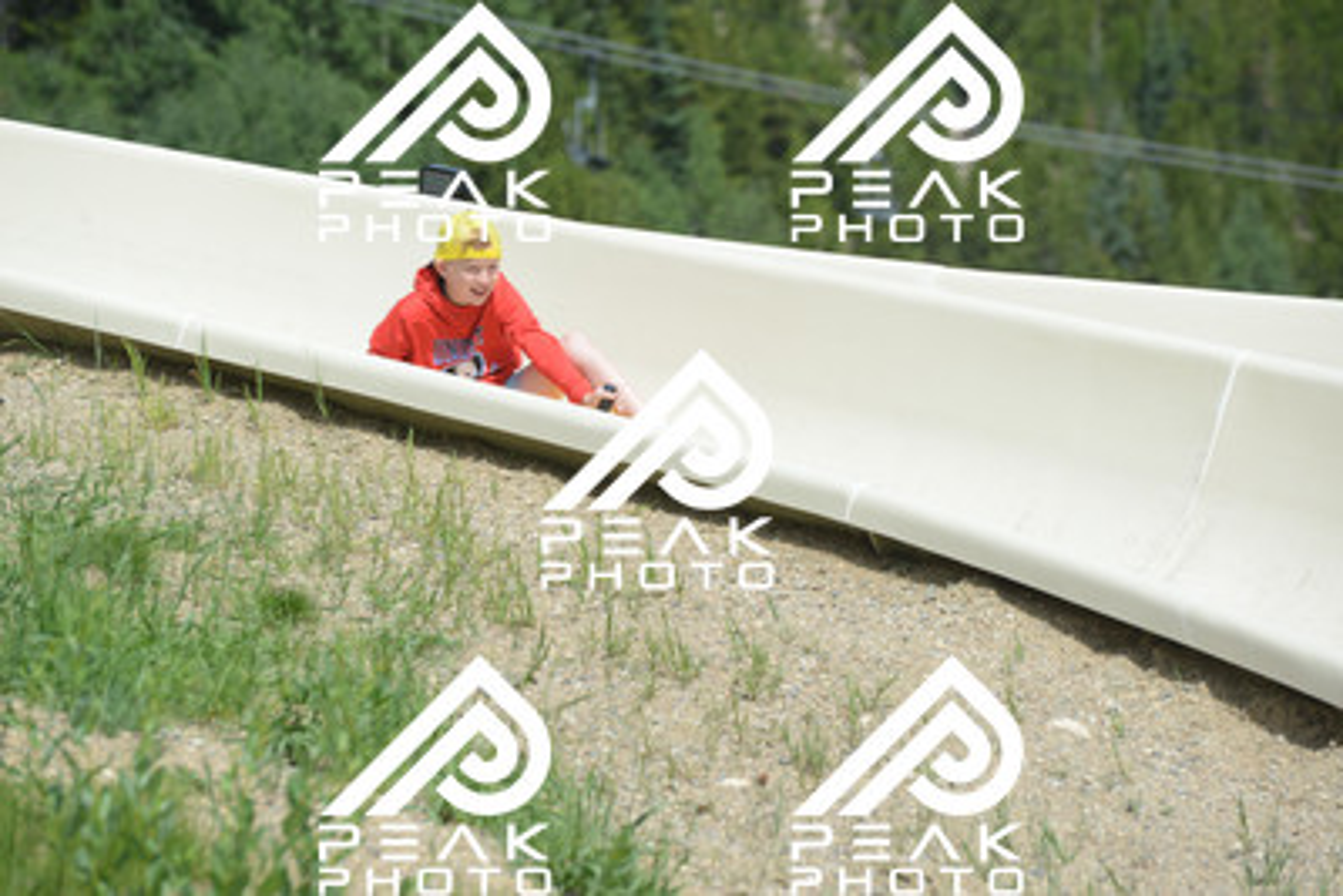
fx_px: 7277
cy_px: 448
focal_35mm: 195
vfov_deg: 7.0
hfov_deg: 10.5
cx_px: 672
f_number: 6.3
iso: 250
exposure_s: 1/640
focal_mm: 195
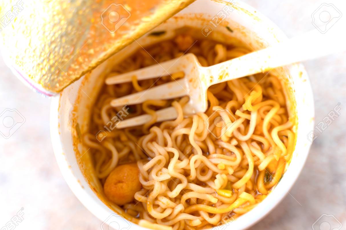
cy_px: 112
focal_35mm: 81
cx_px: 166
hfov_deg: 25.1
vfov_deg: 16.8
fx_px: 778
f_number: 2.8
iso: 100
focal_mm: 75
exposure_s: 1/160
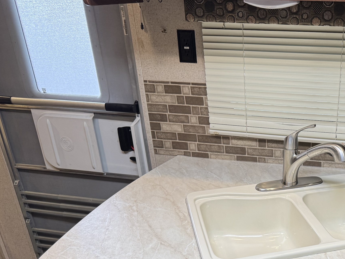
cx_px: 297
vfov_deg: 33.2
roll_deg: -2.2
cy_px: 213
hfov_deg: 41.9
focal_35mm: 42
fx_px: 419
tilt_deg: -29.9
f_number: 1.78
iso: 160
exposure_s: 1/121
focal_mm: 6.76
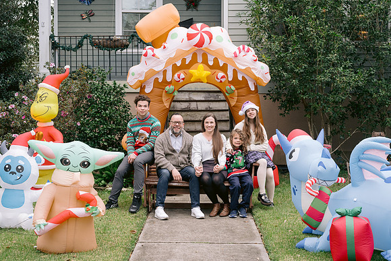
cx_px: 186
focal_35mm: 53
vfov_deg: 25.7
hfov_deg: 37.8
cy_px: 133
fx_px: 571
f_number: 4.5
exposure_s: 1/125
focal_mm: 50
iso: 400
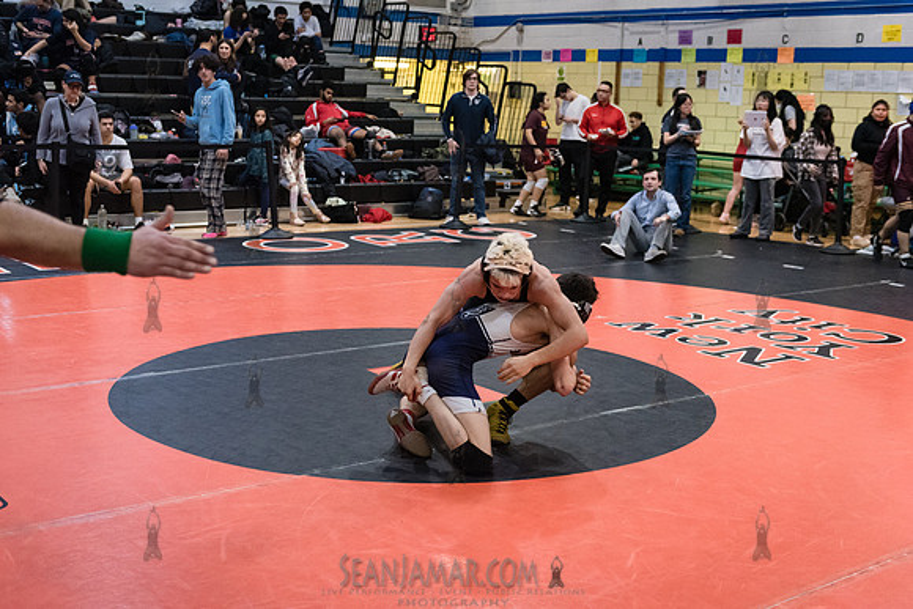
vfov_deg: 28.1
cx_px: 456
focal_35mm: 48
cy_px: 304
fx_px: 1218
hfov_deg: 41.1
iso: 8000
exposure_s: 1/500
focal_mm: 48
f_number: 3.2
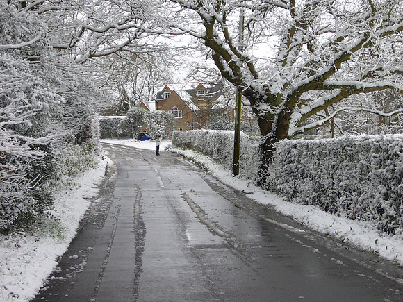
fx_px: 850
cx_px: 202
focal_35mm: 73
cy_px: 151
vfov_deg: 20.2
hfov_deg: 26.7
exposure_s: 1/320
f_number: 4.5
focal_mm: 12
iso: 80
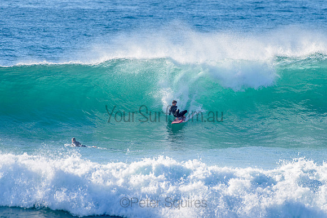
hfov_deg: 3.4
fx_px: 5571
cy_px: 109
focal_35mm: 613
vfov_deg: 2.2
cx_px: 164
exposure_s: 1/2000
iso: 200
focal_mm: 500
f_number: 5.6
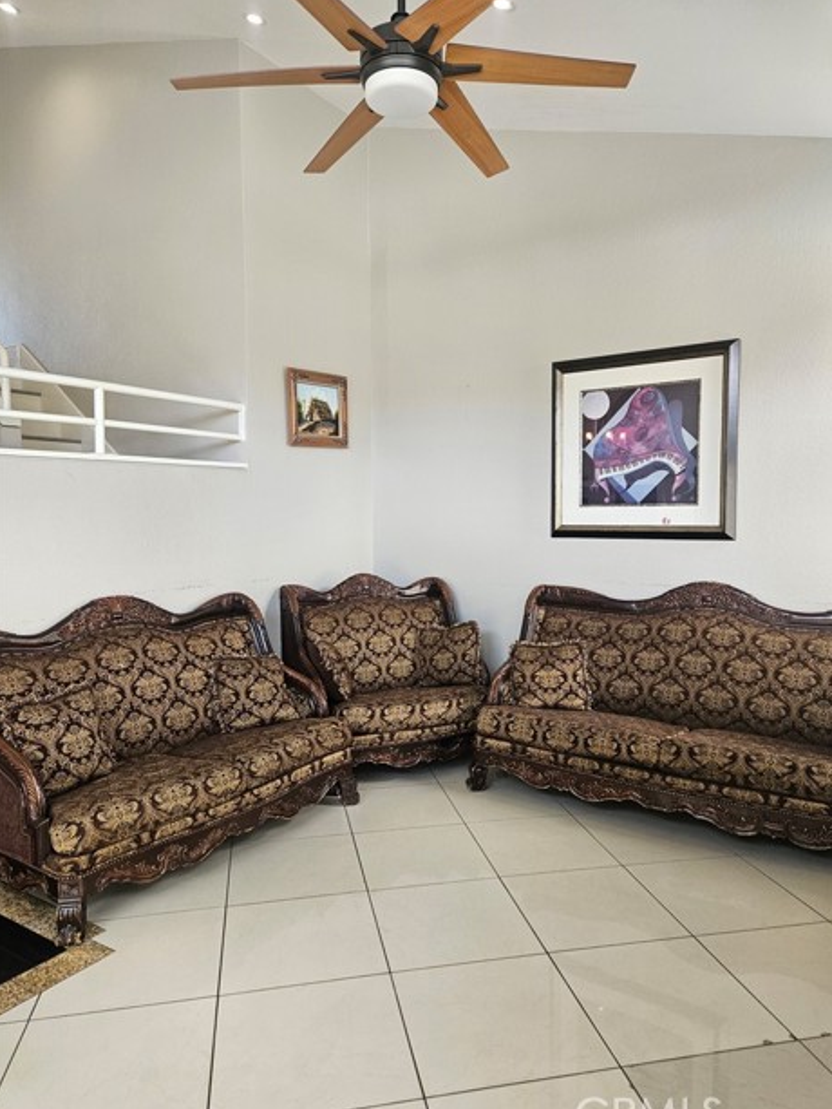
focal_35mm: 24
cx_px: 429
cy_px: 561
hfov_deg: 56.8
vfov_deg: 71.6
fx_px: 769
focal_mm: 5.4
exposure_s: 1/207
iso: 250
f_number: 1.8
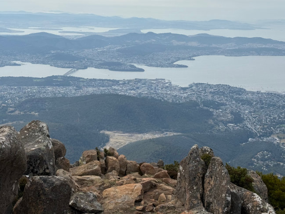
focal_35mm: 59
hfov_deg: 32.7
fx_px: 486
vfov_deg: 24.8
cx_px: 130
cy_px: 86
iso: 80
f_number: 1.8
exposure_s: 1/7874
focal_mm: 6.8
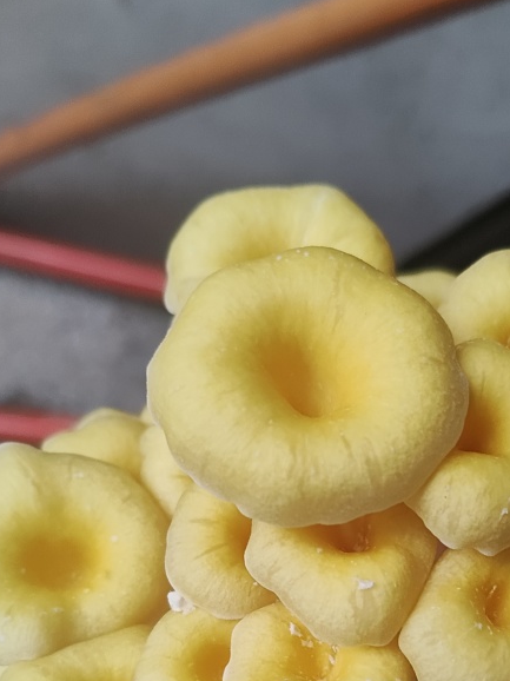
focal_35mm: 48
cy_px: 586
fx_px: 944
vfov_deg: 37.6
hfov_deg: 29.9
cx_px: 366
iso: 372
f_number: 1.8
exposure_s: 1/33.3
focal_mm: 4.26
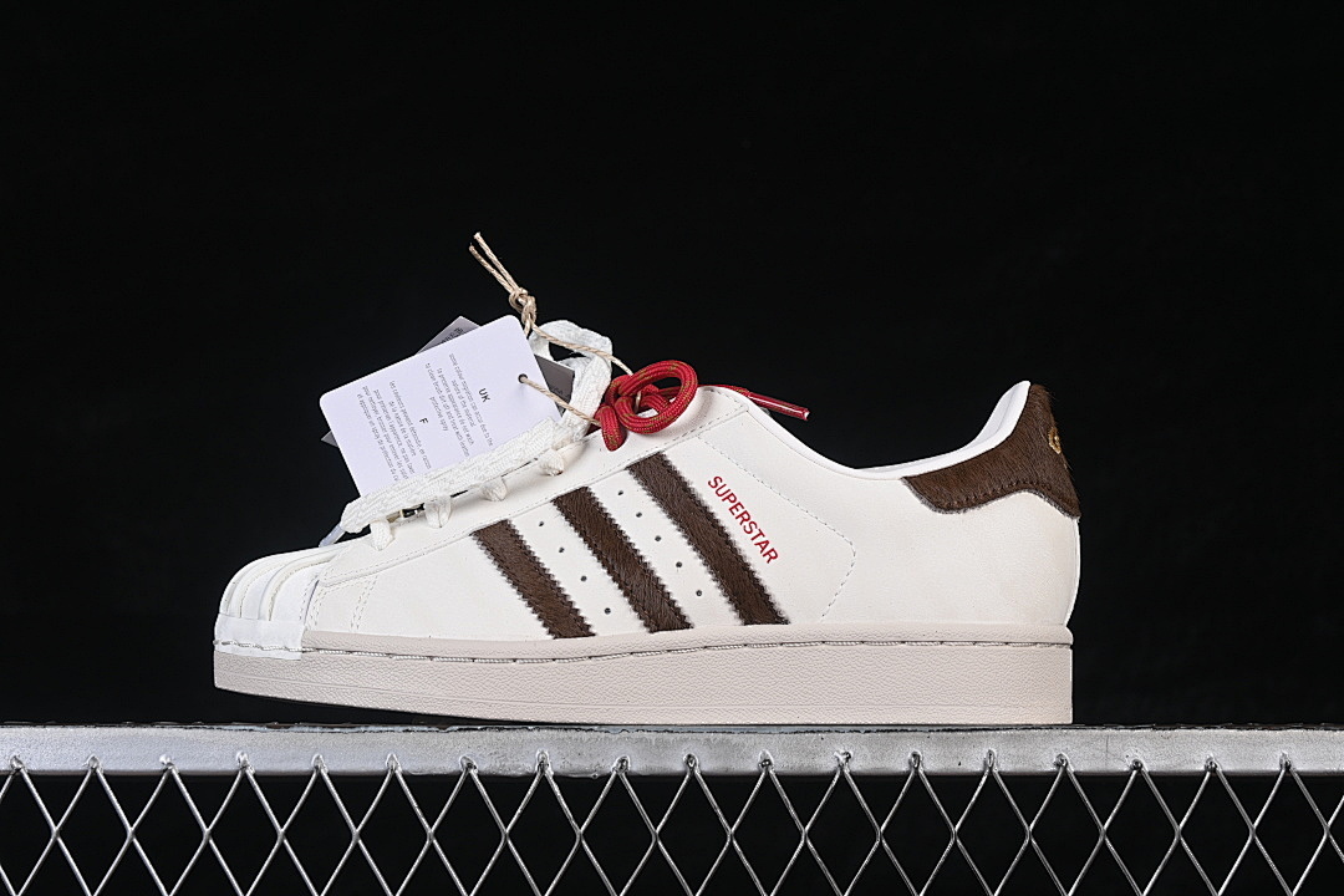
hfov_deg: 27.0
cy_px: 448
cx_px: 672
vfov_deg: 18.2
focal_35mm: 75
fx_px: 2800
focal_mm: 50
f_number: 8
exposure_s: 1/80
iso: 160
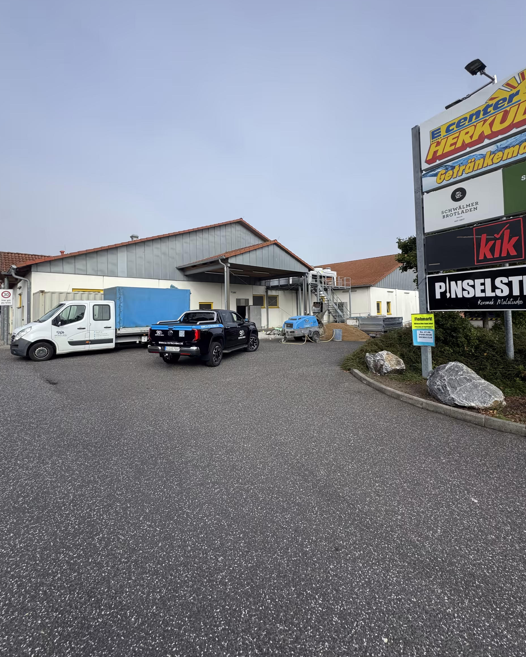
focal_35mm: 15
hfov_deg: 84.0
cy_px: 299
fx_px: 292
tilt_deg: +4.0
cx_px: 262
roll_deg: +1.8
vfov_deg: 96.5
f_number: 2.2
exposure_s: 1/1370
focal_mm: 2.22
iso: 50
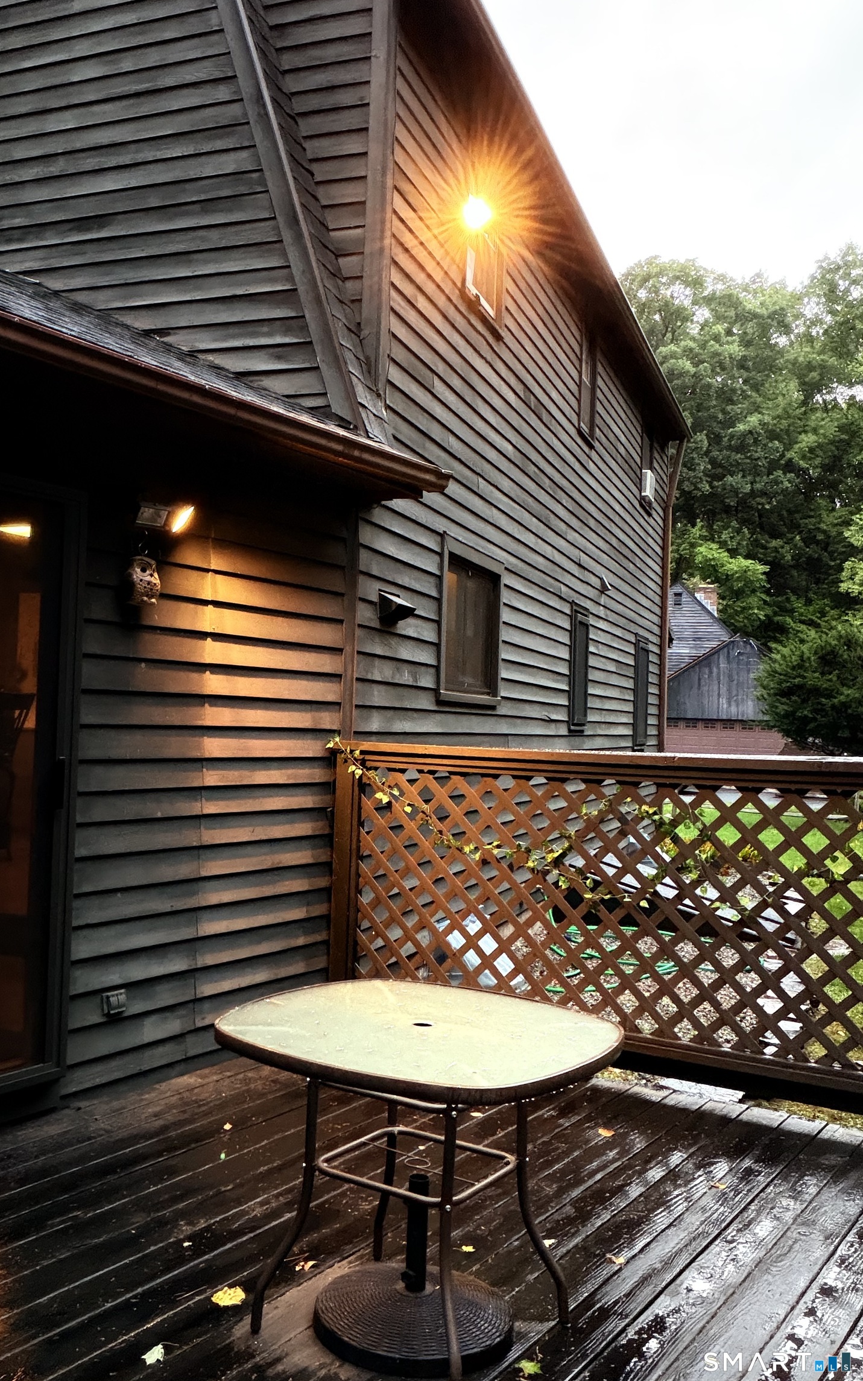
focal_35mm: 32
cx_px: 343
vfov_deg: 59.7
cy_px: 690
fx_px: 1204
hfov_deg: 39.2
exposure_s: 1/30
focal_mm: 2.71
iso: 640
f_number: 1.9
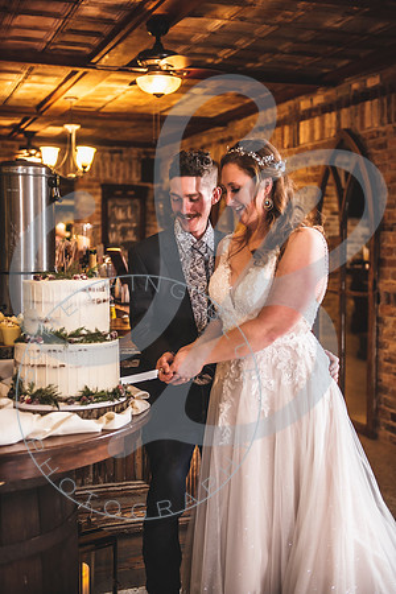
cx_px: 198
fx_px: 792
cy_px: 297
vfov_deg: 41.1
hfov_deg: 28.1
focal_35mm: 48
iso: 1000
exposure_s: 1/100
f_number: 2.8
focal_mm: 48
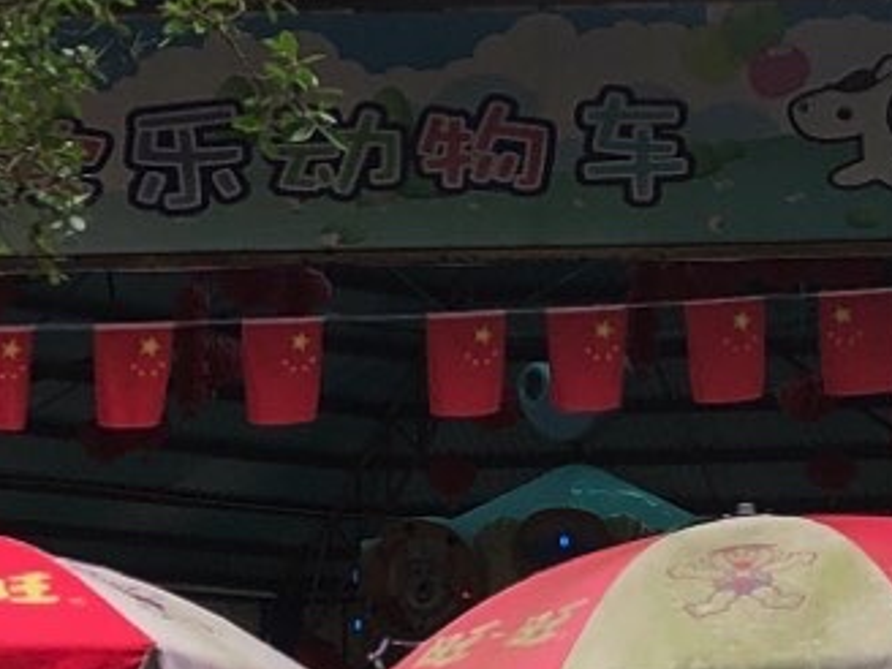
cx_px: 908
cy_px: 509
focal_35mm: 175
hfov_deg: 11.2
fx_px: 4509
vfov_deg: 8.5
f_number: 1.8
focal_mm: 4
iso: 20
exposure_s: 1/403
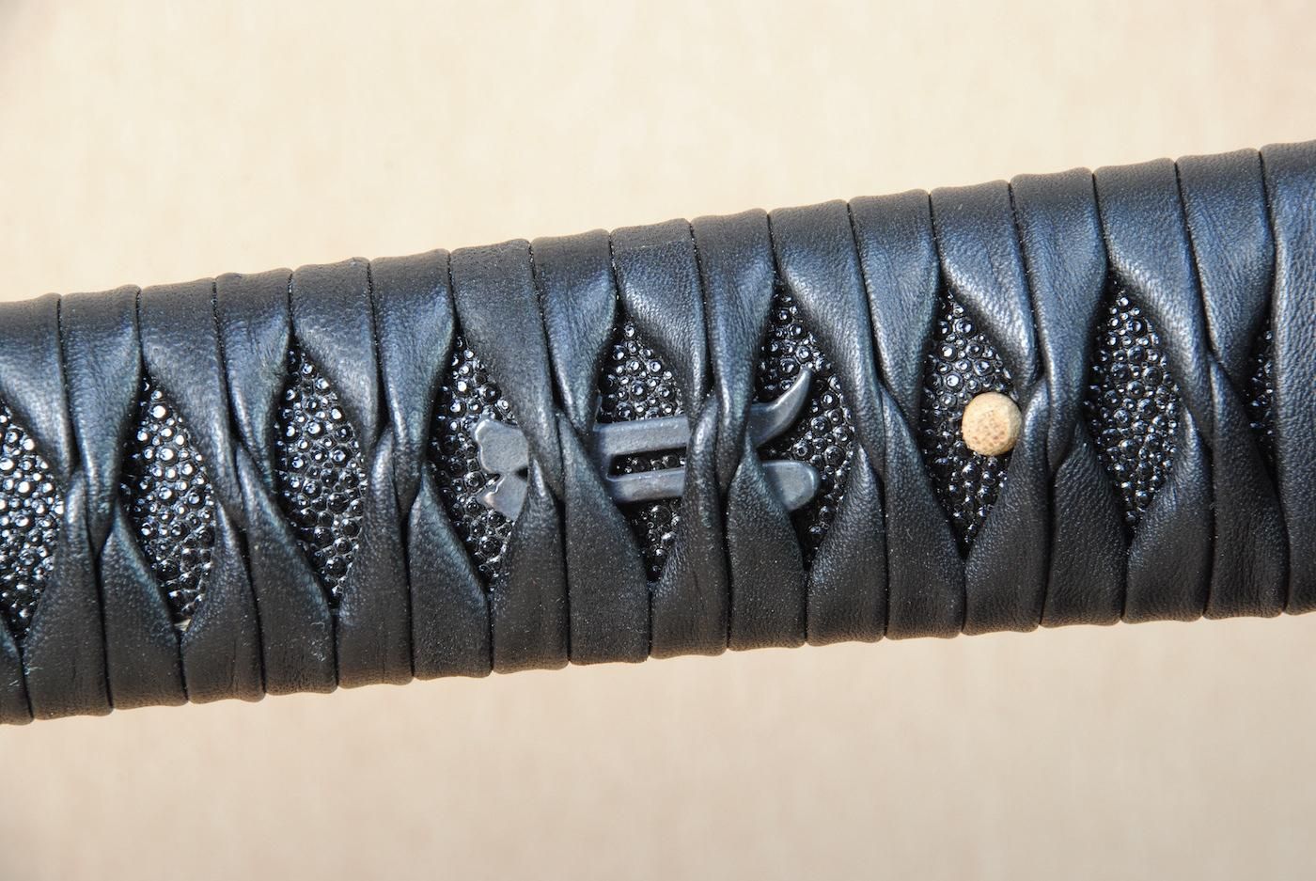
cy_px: 440
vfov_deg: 6.8
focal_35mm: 202
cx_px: 658
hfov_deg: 10.1
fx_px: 7411
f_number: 11
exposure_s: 1/2
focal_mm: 135
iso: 400
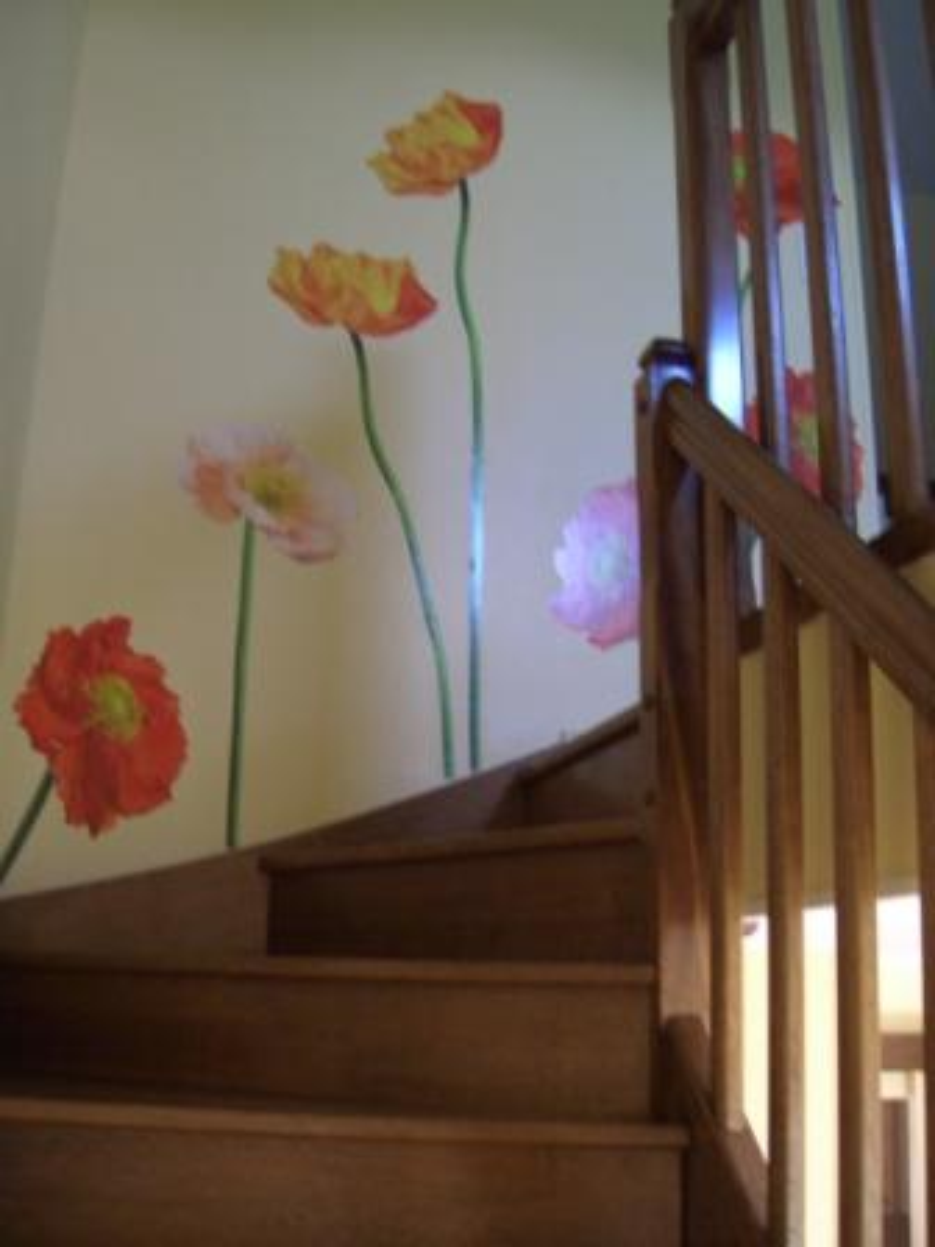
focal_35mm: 39
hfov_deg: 36.8
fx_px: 1405
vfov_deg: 47.9
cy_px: 624
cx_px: 468
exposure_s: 1/50
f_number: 2.8
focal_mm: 8
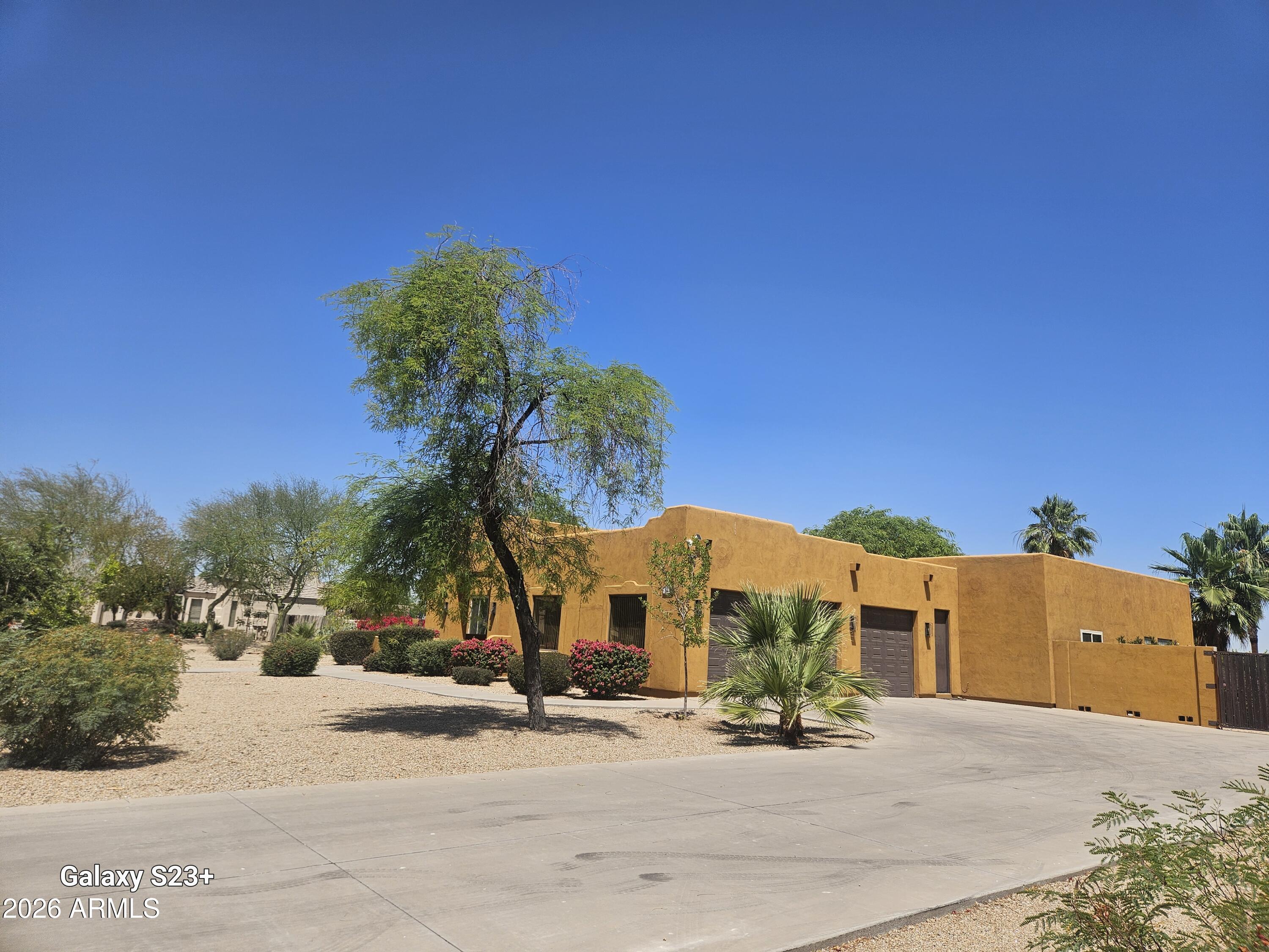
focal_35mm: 23
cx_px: 634
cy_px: 476
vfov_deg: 58.9
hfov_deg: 73.9
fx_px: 843
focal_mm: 5.4
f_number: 1.8
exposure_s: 1/2579
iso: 25
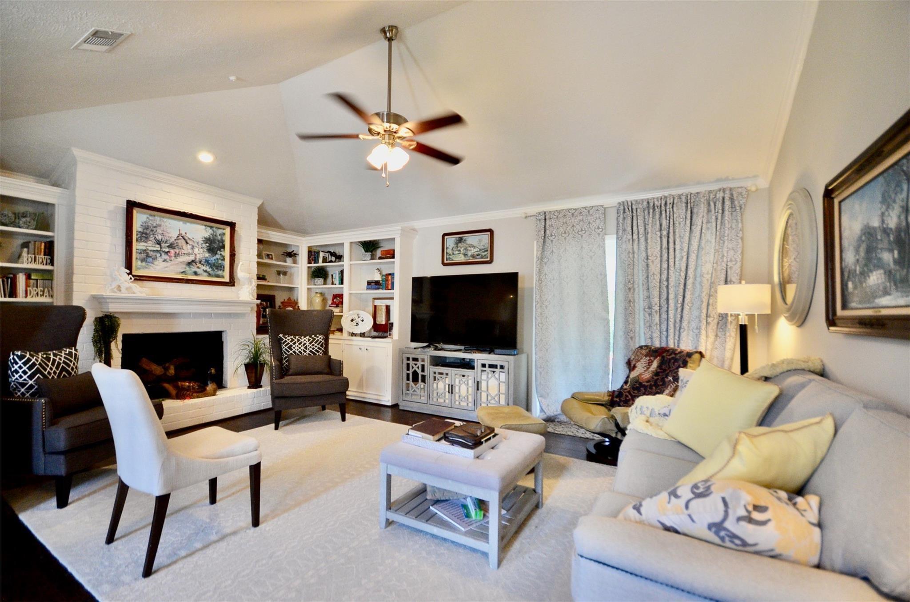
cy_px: 301
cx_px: 455
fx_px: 378
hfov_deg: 100.5
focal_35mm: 15
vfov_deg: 77.1
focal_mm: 10
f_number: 4
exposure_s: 1/60
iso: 1250
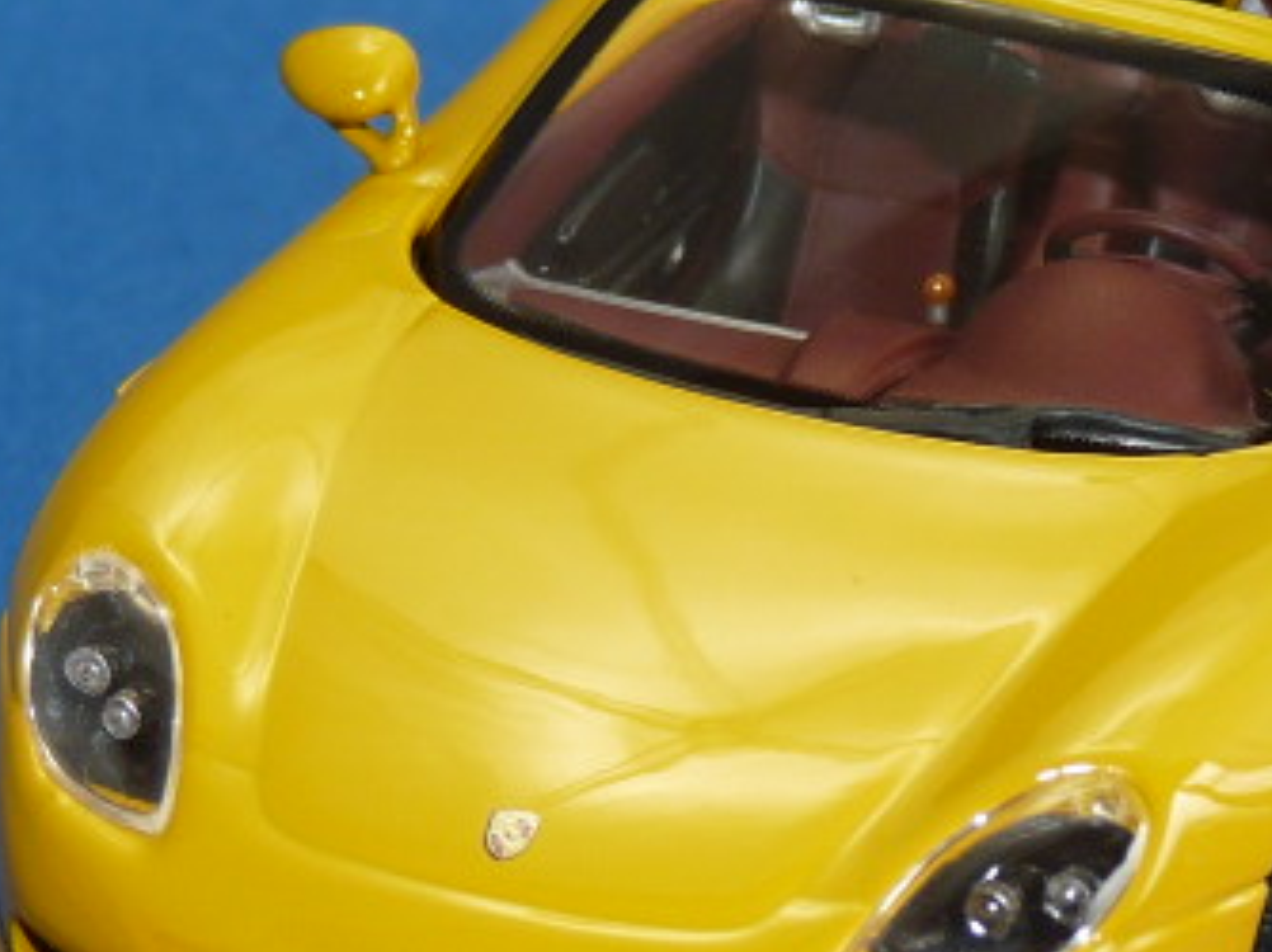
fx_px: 9437
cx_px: 914
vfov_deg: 5.8
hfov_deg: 7.7
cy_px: 449
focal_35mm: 257
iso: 100
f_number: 3.4
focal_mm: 13.3
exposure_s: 1/40
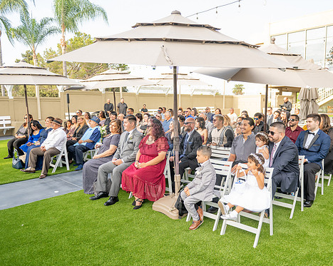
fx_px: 276
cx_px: 183
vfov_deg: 51.5
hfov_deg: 62.1
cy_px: 137
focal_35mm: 28
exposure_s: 1/800
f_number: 2.8
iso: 400
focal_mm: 24
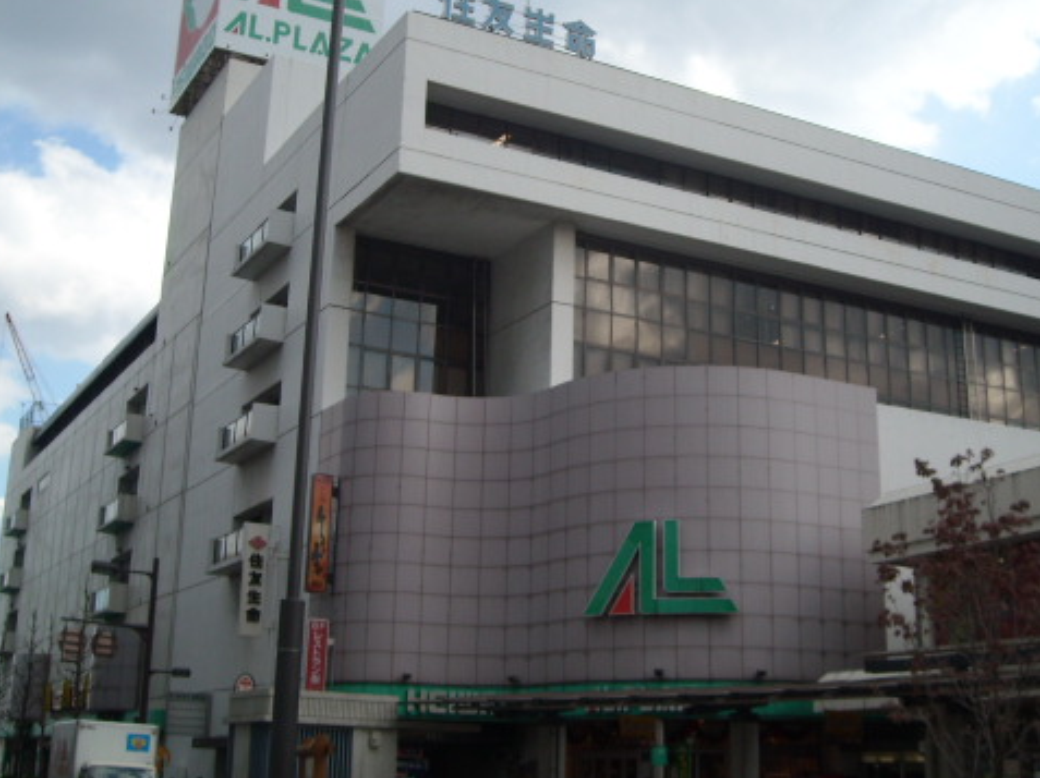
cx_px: 530
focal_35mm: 47
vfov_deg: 30.6
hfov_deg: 40.5
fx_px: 1411
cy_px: 262
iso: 64
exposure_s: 1/184
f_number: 5.6
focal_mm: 5.7
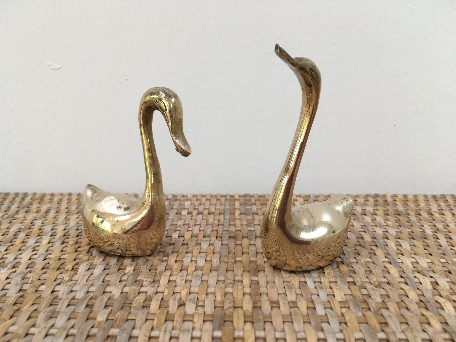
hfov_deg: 61.7
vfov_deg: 48.2
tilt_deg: -13.6
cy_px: 171
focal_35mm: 29
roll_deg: +0.3
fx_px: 382
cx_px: 228
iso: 64
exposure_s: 1/33
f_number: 2.2
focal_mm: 4.15
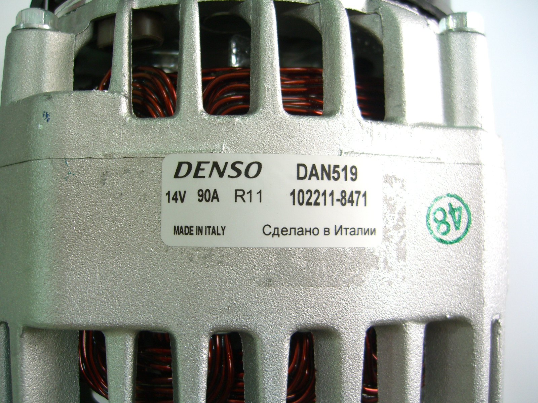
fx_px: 591
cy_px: 202
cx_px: 269
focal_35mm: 38
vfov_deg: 37.7
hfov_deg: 49.0
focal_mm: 7.9
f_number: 2.8
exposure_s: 1/50
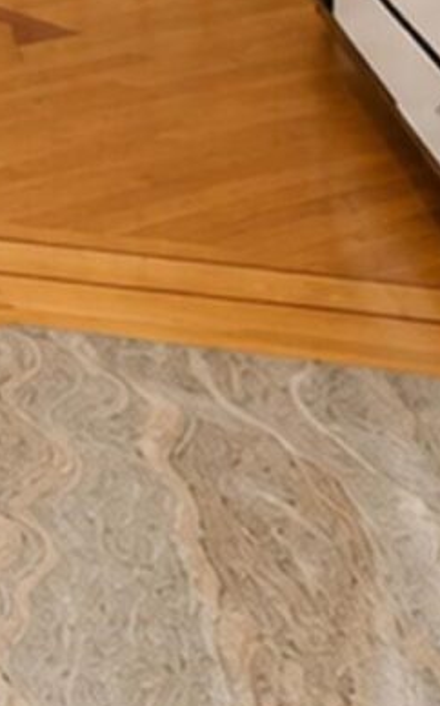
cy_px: -569
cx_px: -922
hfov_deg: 9.7
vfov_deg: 17.0
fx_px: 1941
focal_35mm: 101
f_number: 7.1
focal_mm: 10
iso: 2000
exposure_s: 1/60
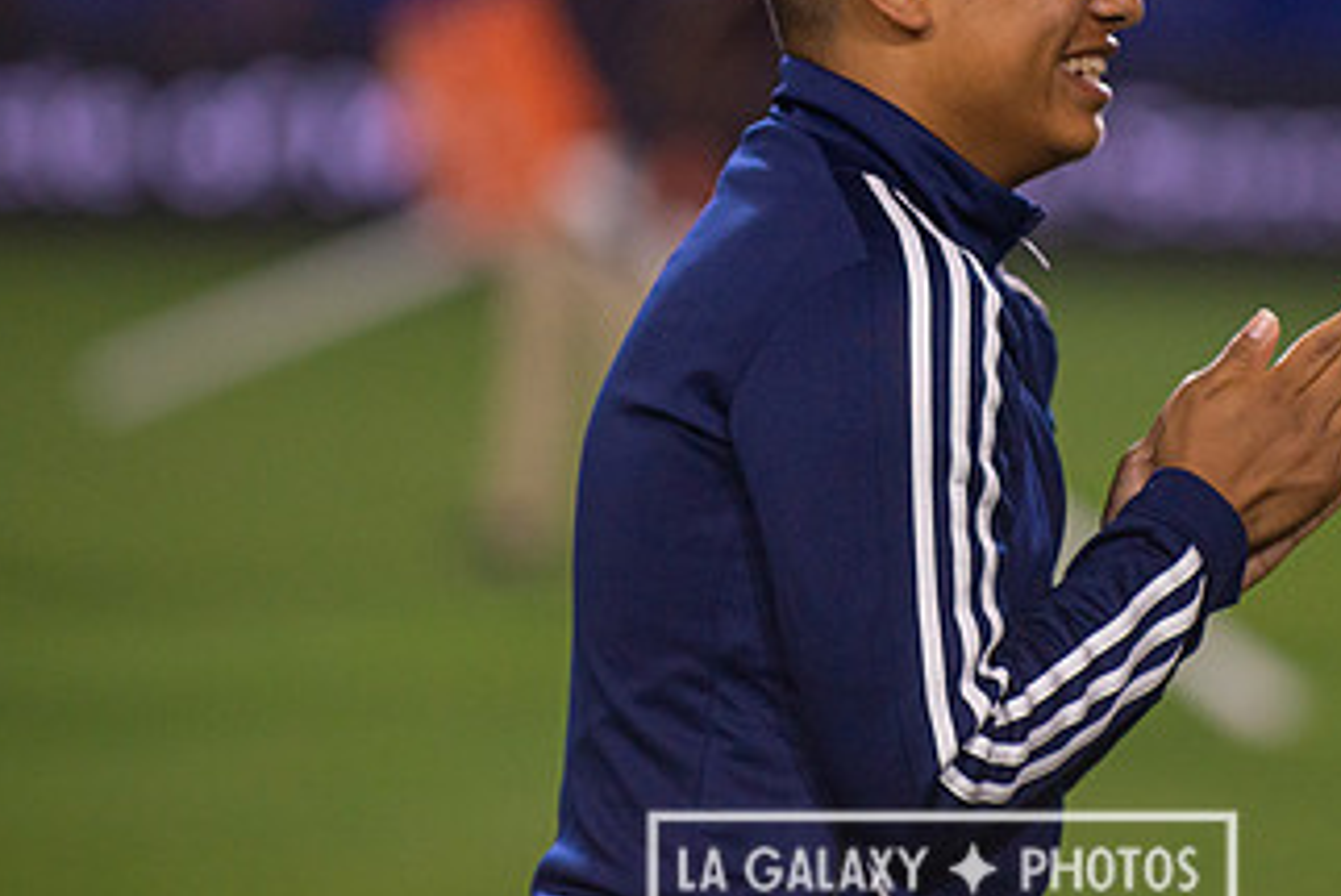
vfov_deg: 3.8
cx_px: 941
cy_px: 244
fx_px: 13415
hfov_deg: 5.7
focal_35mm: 360
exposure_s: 1/2500
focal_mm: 200
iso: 1600
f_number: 2.8
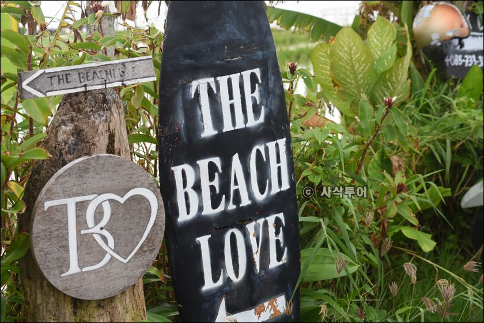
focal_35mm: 70
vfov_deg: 19.5
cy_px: 162
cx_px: 242
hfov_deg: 28.8
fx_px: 942
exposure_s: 1/160
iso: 200
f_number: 6.3
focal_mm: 70
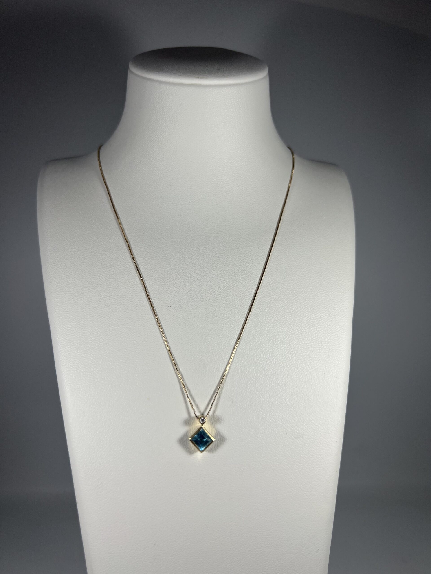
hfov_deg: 53.1
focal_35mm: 26
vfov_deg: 67.3
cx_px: 216
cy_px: 287
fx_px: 432
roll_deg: -0.4
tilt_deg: -3.5
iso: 50
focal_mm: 5.7
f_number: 1.5
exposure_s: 1/2513
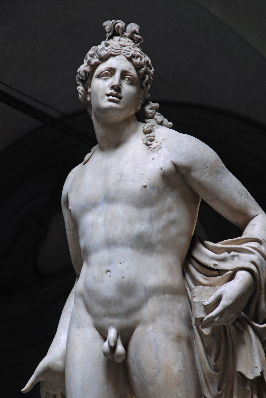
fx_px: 3315
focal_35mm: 300
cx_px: 133
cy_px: 199
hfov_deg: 4.6
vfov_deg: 6.9
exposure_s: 1/3
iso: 100
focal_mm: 200
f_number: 10
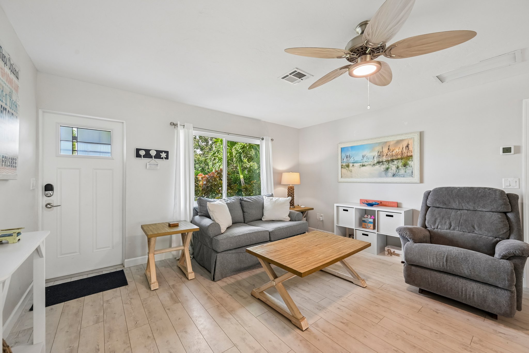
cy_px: 176
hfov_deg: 104.3
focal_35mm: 14
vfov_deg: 81.2
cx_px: 264
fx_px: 206
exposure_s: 1/25
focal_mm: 14
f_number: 8
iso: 400
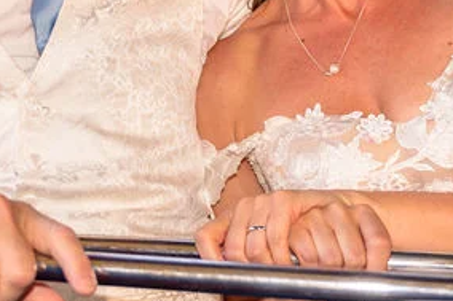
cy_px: 41
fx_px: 1270
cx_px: 113
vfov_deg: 13.4
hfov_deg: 20.1
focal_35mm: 101
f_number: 2.8
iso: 160
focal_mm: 28
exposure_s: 1/200
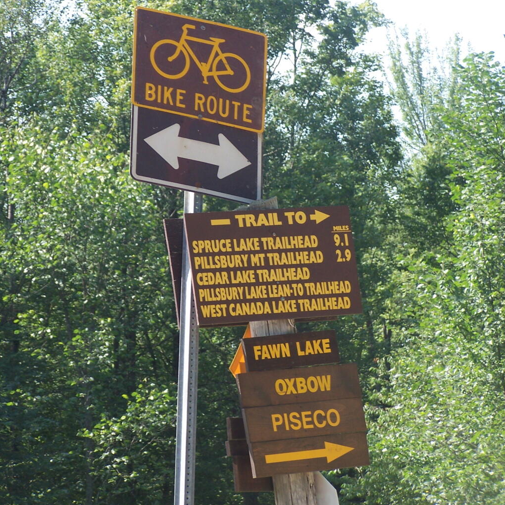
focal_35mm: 165
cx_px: 253
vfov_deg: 10.6
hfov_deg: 10.6
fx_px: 2723
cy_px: 230
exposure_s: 1/400
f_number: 3.2
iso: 100
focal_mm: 23.1
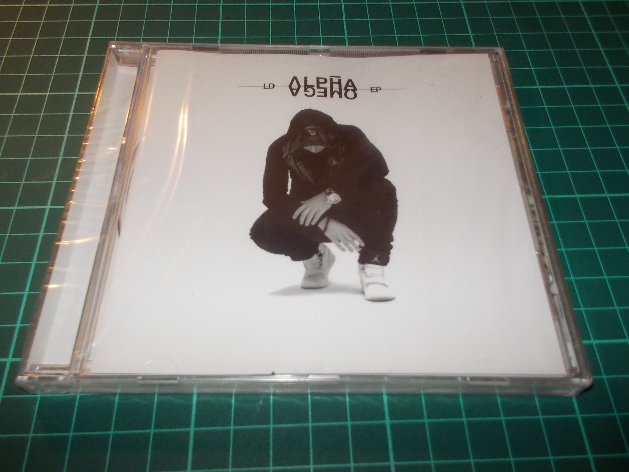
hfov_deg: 61.7
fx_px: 527
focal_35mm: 29
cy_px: 236
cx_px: 314
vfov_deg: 48.2
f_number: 3.3
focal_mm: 4.1
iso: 200
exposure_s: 1/30
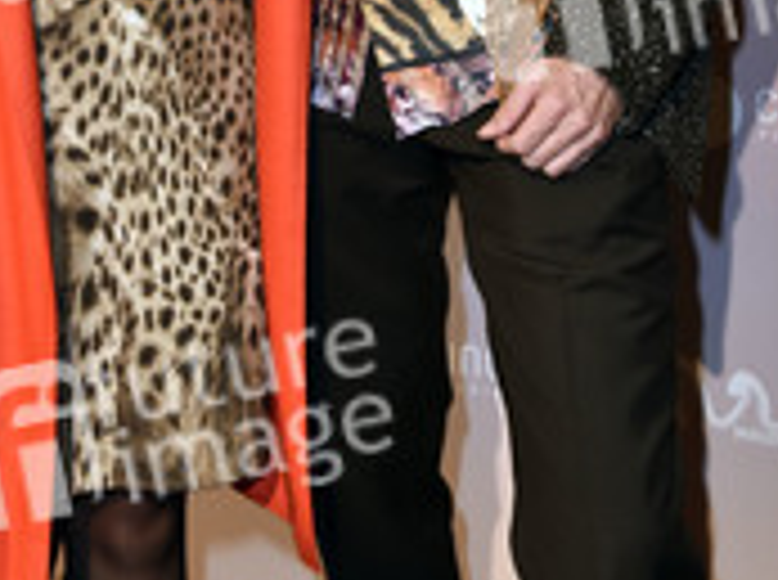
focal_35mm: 98
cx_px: 292
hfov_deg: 20.0
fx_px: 2198
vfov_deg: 14.2
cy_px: -247
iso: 1100
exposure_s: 1/125
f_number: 5.6
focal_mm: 44
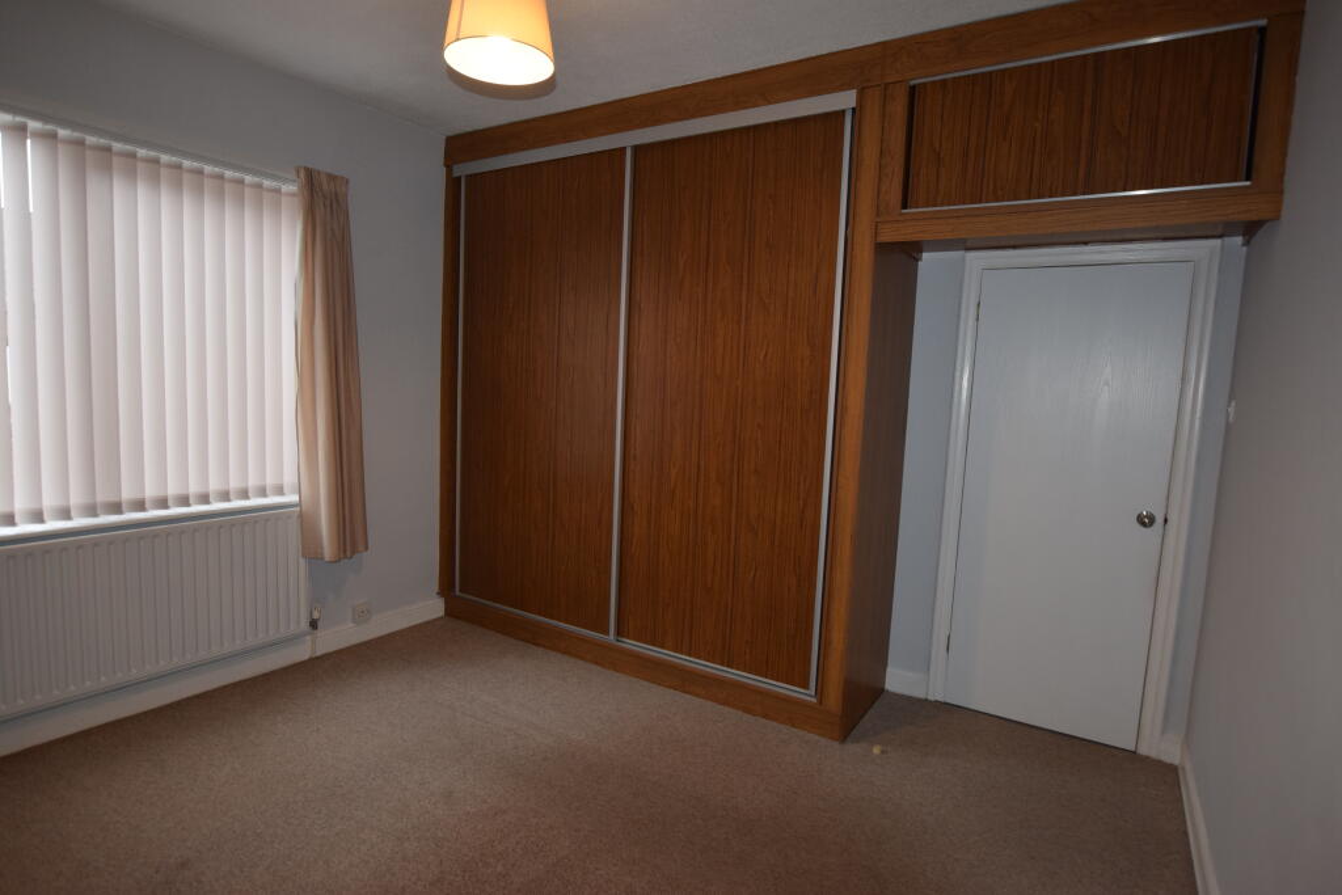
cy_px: 448
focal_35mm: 20
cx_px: 671
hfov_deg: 85.4
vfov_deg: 63.2
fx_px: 727
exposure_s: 1/125
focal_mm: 13
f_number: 5.6
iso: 800
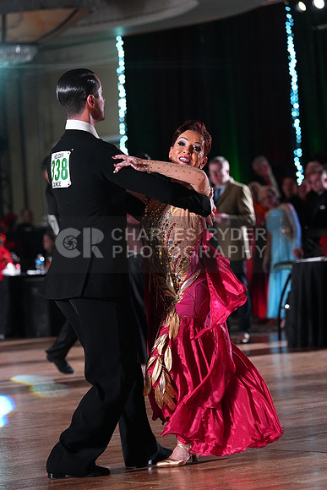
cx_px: 164
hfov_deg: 9.3
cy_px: 245
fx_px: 2015
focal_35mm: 148
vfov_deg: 13.9
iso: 6400
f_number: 4.5
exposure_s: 1/400
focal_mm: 148
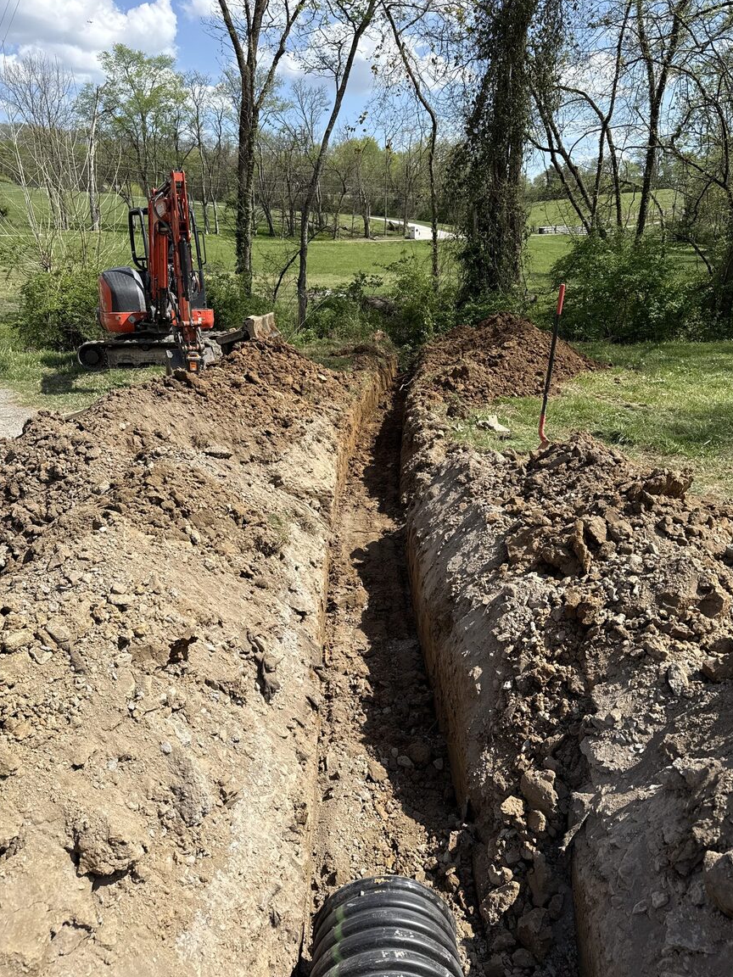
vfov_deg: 69.4
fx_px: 706
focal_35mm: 25
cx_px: 377
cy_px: 470
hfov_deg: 54.9
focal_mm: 6.76
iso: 80
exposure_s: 1/3953
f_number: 1.78
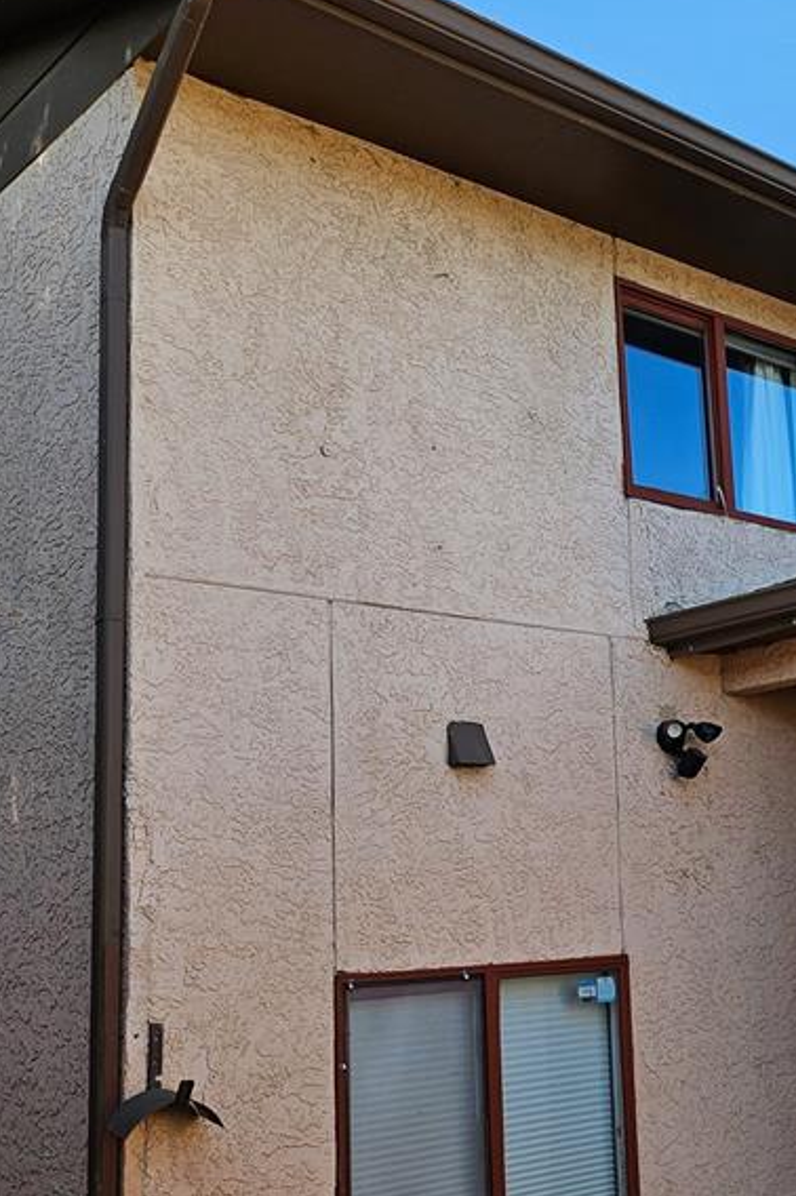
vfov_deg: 43.5
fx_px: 1494
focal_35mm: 45
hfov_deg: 28.8
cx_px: 695
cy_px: 675
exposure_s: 1/876
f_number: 1.8
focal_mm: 5
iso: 50
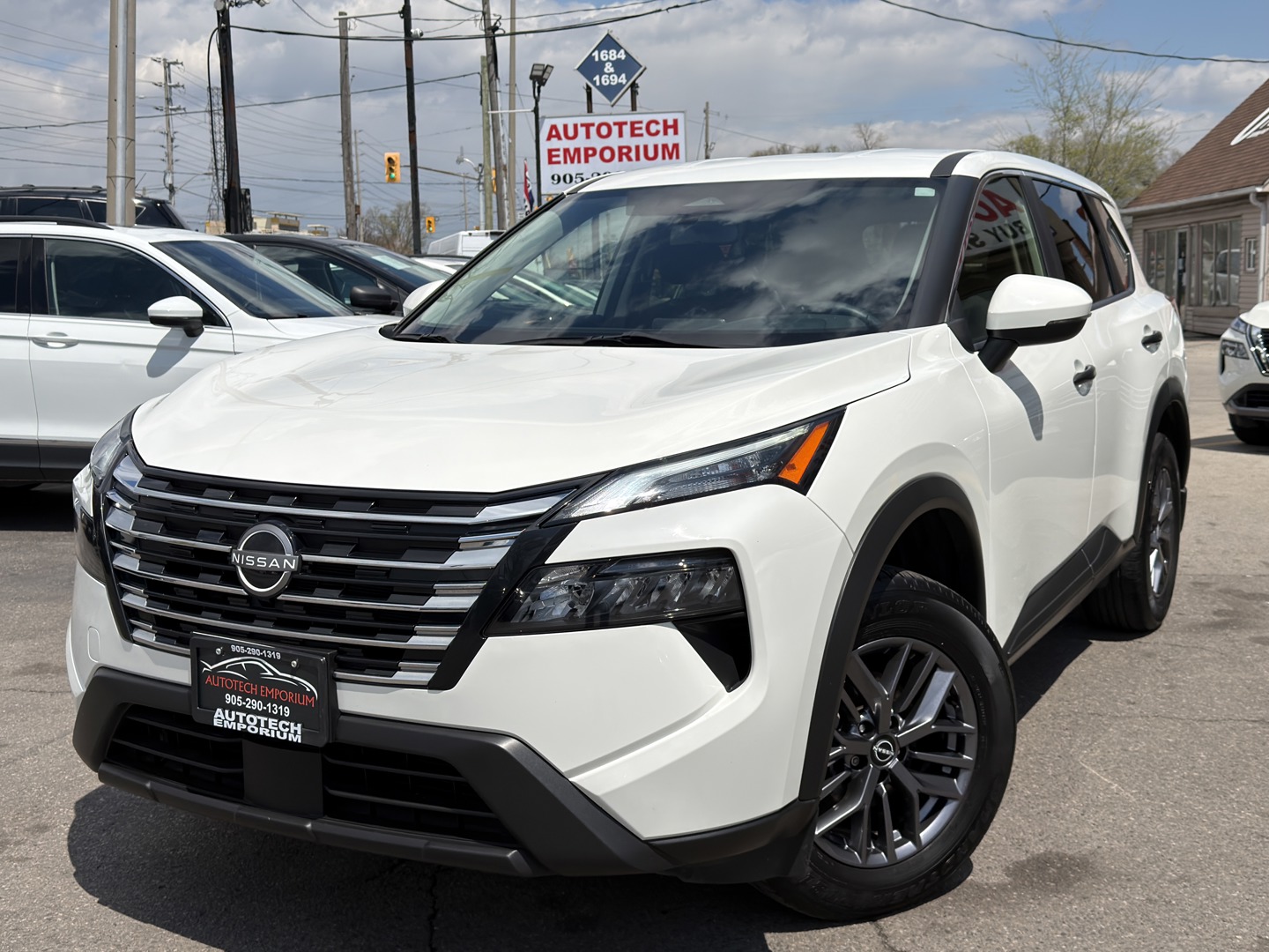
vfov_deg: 36.0
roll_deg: +0.9
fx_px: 1466
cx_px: 634
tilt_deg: -7.7
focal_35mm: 40
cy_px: 476
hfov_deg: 46.8
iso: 64
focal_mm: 6.76
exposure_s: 1/11364
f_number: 1.78
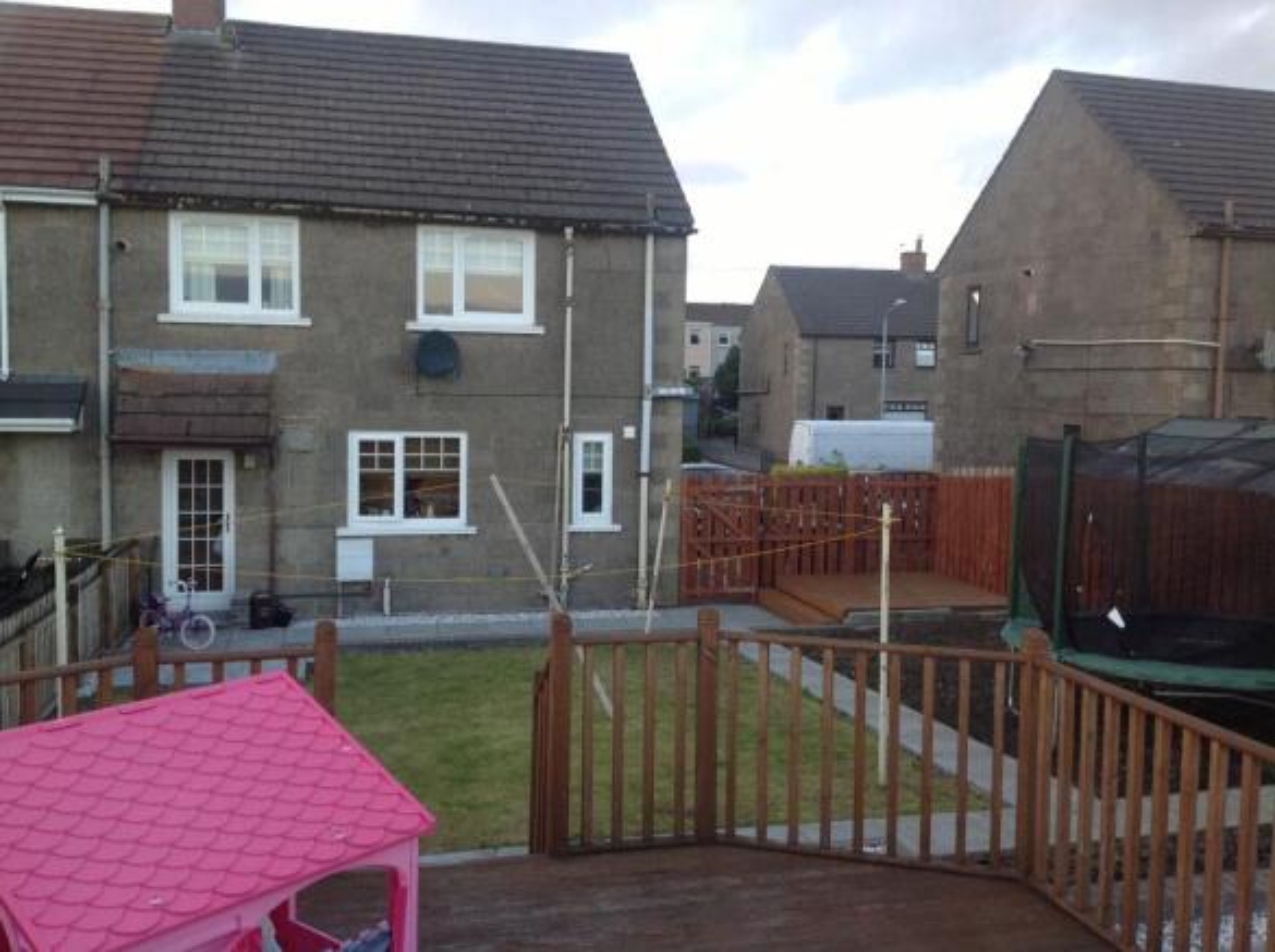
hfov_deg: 52.7
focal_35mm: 35
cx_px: 638
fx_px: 1287
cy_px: 476
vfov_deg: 40.6
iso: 100
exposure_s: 1/120
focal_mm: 4.28
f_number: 2.4
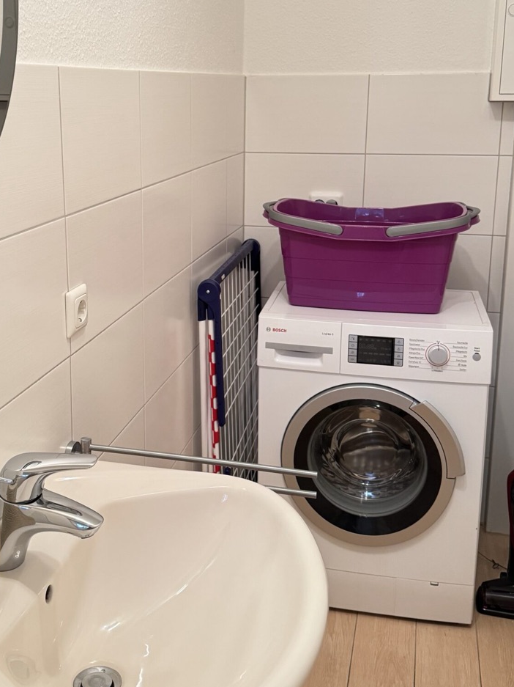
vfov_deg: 45.5
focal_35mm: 41
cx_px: 200
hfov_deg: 35.0
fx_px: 812
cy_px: 264
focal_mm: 6.76
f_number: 1.78
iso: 320
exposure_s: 1/50
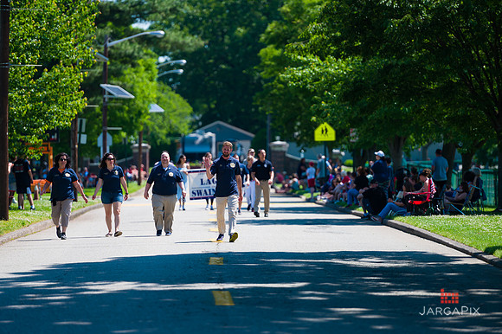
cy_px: 167
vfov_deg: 6.9
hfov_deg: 10.3
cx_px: 251
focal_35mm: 200
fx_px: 2787
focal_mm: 200
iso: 200
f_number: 3.2
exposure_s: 1/2000
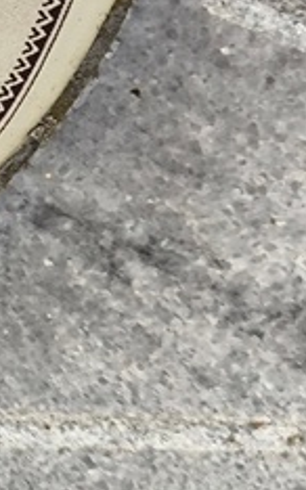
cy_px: 117
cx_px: -349
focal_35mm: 181
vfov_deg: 11.5
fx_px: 2418
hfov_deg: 6.9
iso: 50
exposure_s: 1/264
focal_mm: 4.71
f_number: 1.7
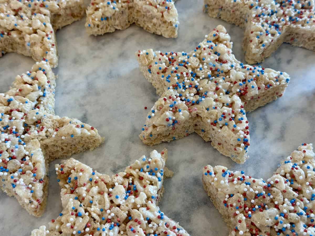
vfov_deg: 30.3
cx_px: 158
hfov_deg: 39.7
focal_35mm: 48
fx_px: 437
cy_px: 118
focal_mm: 6.8
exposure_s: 1/120
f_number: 1.8
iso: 80
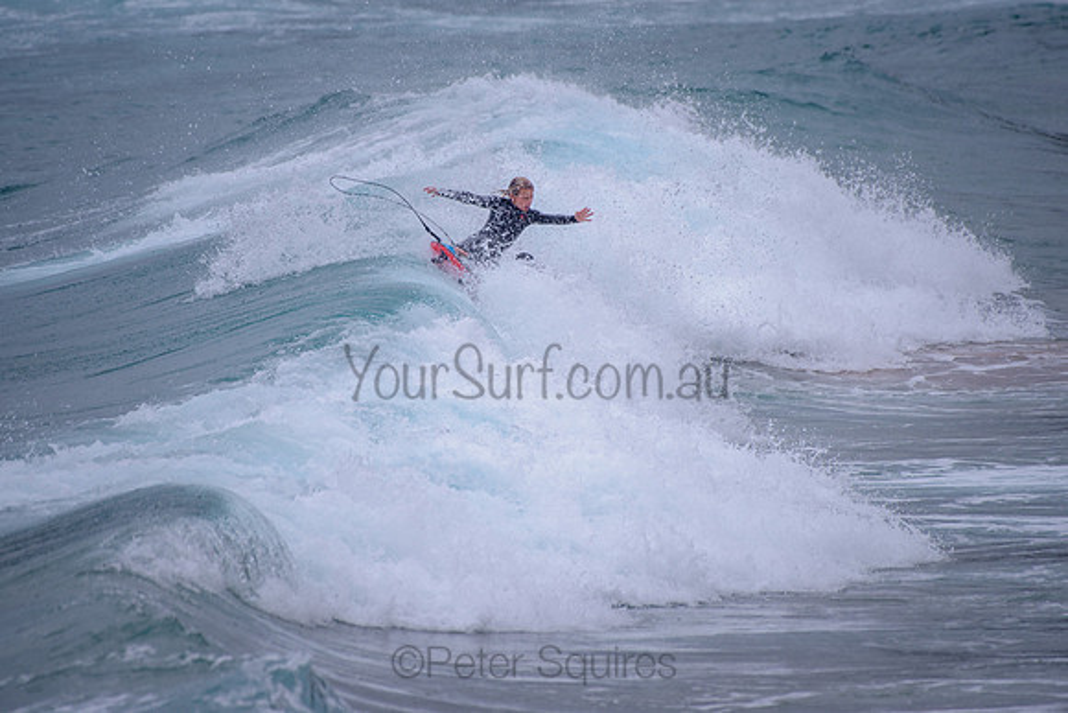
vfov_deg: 2.2
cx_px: 501
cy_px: 276
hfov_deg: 3.4
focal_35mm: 613
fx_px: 18190
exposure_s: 1/2000
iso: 180
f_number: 5.6
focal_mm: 500
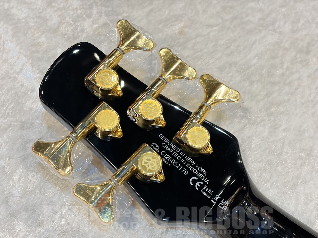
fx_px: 478
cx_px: 159
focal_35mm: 52
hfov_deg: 36.8
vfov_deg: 28.0
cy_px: 119
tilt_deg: -57.6
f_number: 1.6
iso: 160
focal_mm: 5.96
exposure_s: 1/40
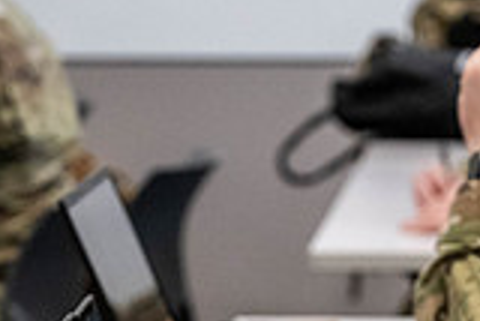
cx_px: 498
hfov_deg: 7.7
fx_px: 3550
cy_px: 284
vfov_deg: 5.2
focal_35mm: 266
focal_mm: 70
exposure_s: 1/400
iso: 2500
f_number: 4
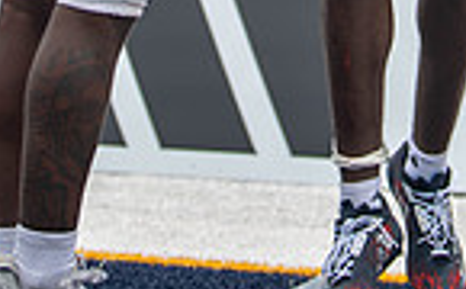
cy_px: -439
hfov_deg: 6.2
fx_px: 4322
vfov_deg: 3.8
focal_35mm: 341
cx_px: 214
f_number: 2.8
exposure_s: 1/1000
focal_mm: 70
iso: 64
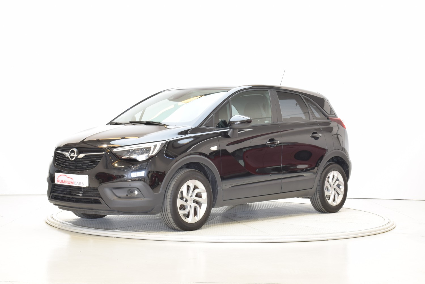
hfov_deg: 29.9
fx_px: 797
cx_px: 212
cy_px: 142
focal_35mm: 68
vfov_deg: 20.2
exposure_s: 2.5
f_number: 22
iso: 100
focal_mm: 45
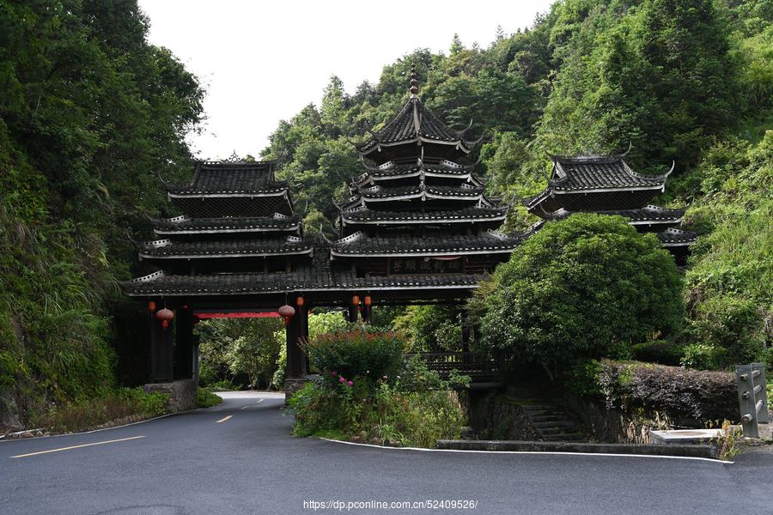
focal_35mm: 38
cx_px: 386
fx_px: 816
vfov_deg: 35.1
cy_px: 258
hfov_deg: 50.7
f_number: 6.3
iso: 100
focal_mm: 38
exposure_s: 1/160
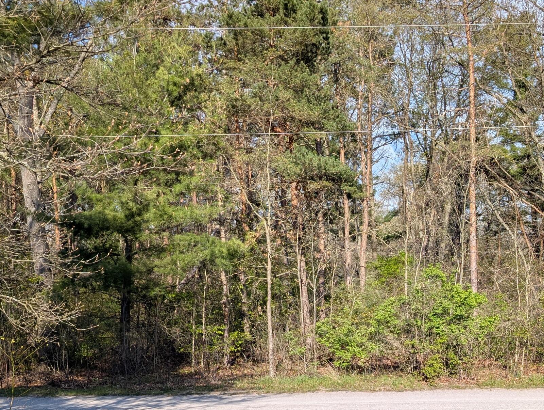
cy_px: 331
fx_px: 708
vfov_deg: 31.4
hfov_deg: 41.7
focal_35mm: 45
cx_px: 346
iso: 20
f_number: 1.68
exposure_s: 1/873
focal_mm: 6.9
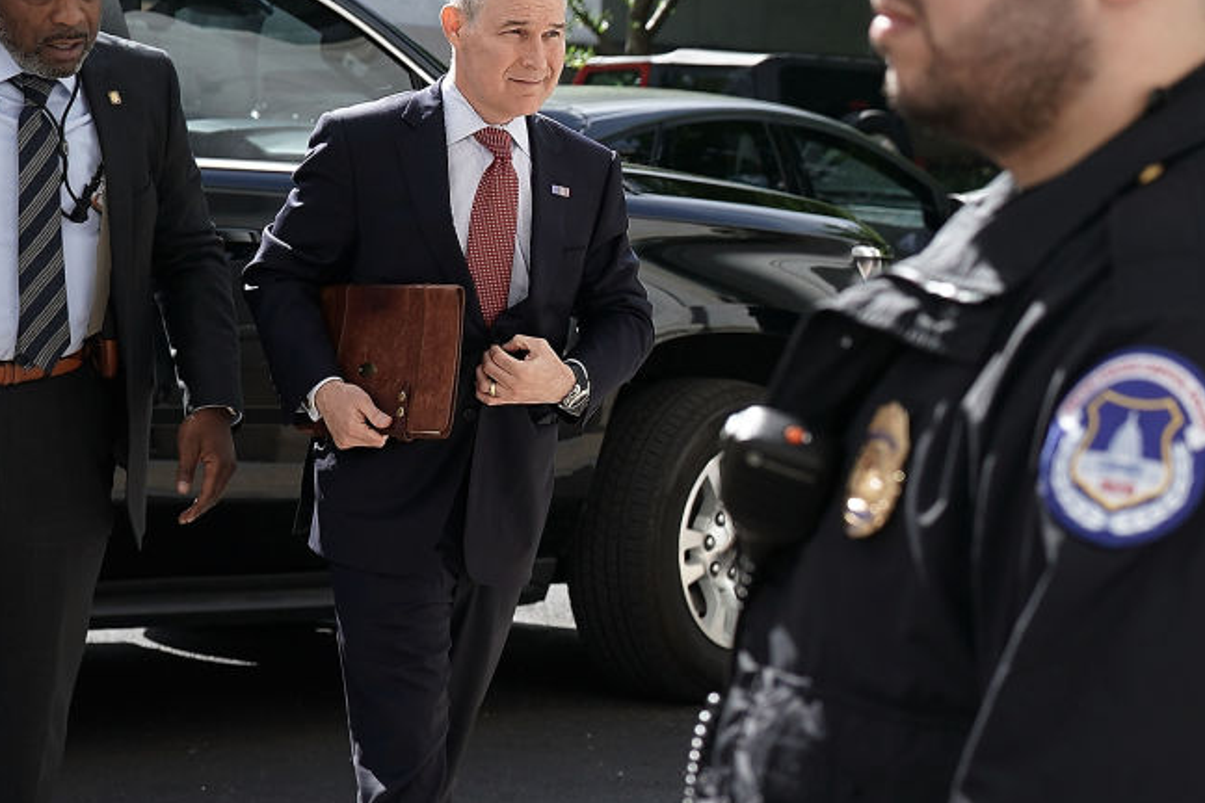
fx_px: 2644
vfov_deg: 17.3
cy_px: 479
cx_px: 736
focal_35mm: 79
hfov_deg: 25.6
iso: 200
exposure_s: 1/500
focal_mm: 50
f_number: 4.5
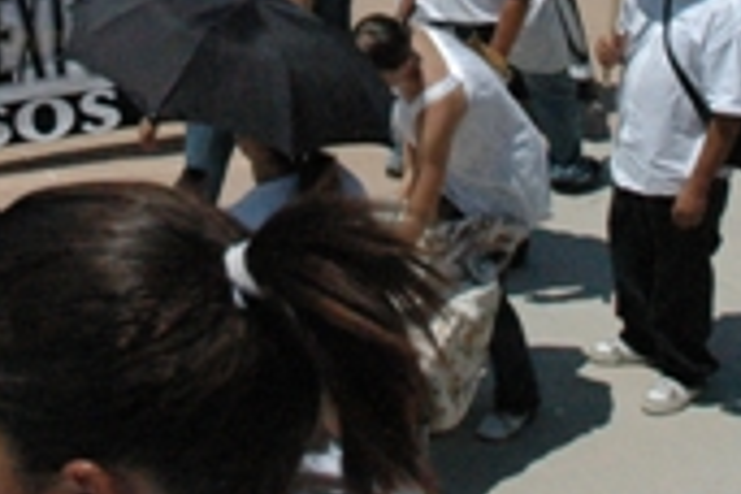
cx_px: 134
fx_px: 2079
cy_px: -381
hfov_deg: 20.0
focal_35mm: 101
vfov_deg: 12.4
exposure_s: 1/6400
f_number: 10
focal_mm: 18
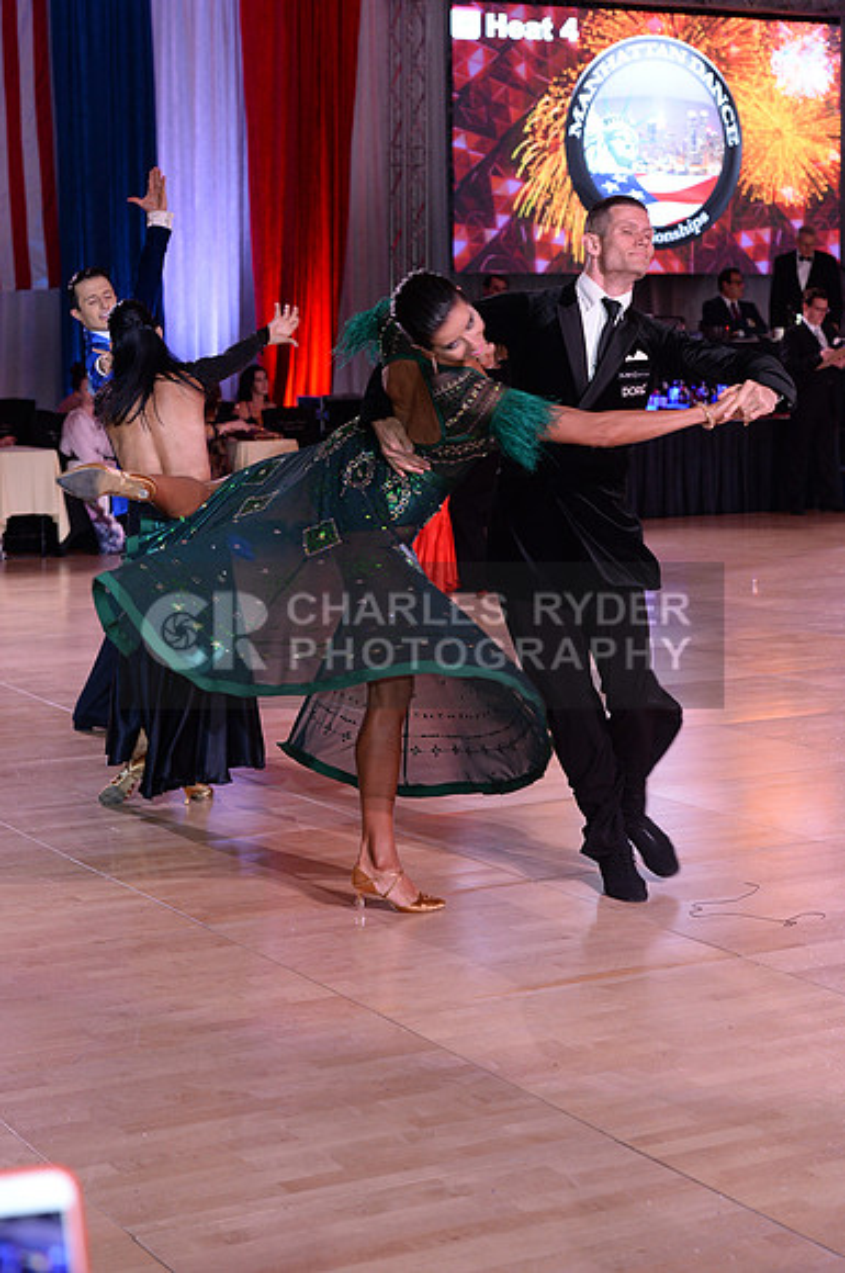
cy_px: 636
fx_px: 2472
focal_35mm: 70
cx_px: 422
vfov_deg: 28.9
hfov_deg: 19.4
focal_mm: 70
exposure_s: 1/250
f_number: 5
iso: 2000
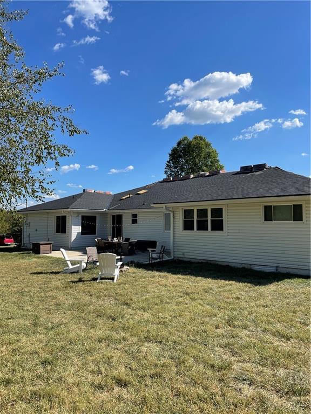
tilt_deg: +3.0
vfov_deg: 67.3
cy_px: 207
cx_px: 156
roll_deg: -0.2
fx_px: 311
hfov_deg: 53.1
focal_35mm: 26
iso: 32
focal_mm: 4.2
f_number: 1.6
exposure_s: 1/3300
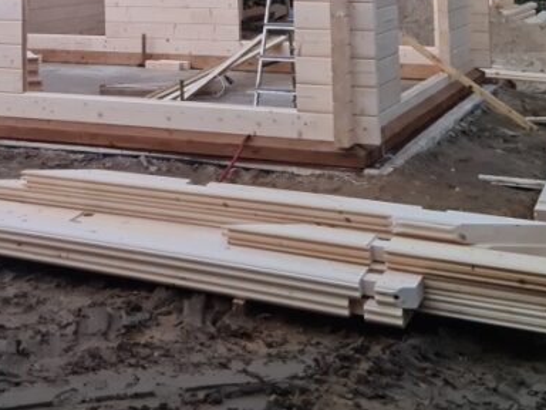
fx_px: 1136
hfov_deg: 25.8
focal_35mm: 72
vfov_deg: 19.0
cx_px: 16
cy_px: -114
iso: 400
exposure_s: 1/50
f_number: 2
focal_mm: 5.9
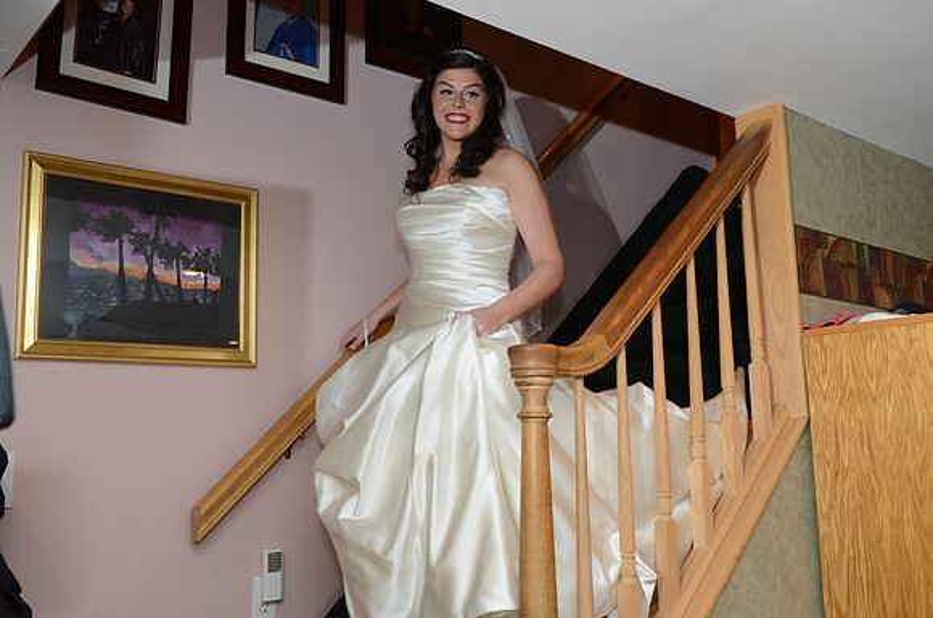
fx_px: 892
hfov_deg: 55.2
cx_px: 466
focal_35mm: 34
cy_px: 309
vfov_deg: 38.2
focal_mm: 23
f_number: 4.5
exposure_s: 1/125
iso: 640
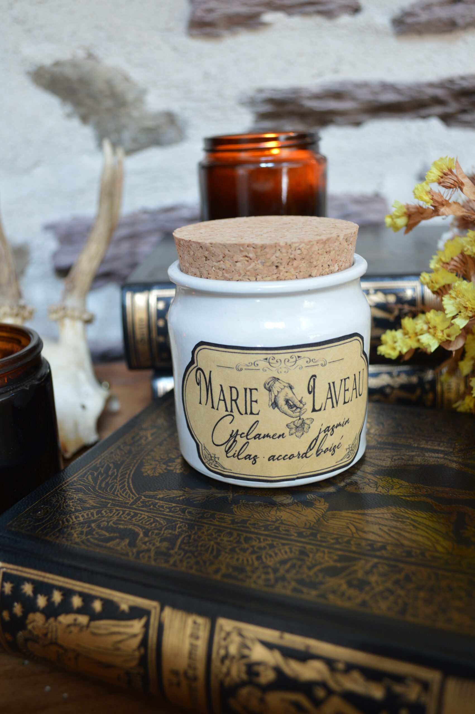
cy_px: 357
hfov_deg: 43.5
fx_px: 595
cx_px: 238
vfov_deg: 62.0
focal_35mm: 30
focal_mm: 20
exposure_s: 1/20
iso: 400
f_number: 3.8
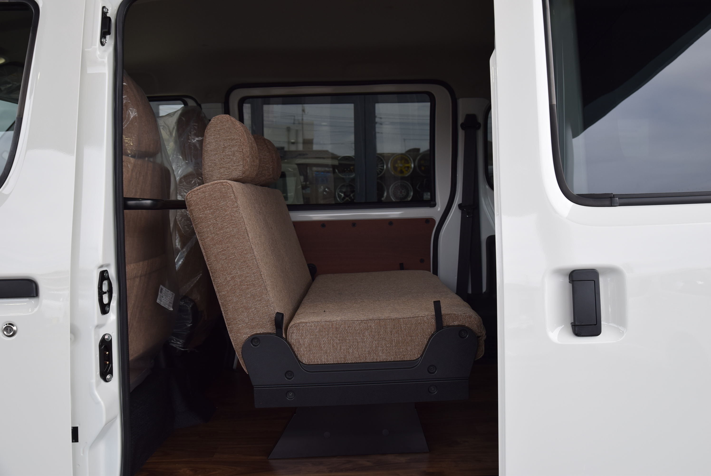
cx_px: 356
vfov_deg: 36.9
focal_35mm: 36
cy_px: 238
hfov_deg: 53.1
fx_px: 712
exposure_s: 1/320
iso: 200
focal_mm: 24
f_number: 7.1
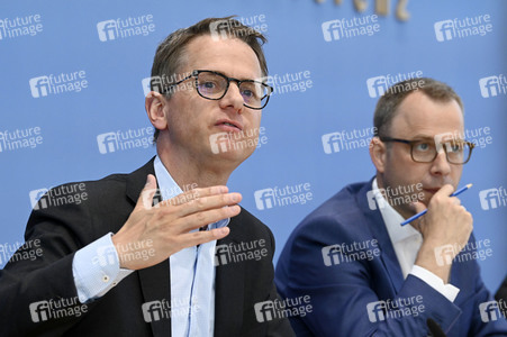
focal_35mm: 125
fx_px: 1759
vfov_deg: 11.0
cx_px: 254
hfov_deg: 16.4
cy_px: 168
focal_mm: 125
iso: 3200
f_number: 5.6
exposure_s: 1/640
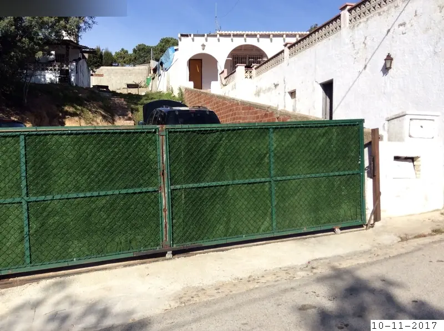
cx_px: 222
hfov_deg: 55.4
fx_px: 423
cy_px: 166
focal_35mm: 33
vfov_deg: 42.8
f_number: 2.4
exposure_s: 1/1733
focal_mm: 3.3
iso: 32
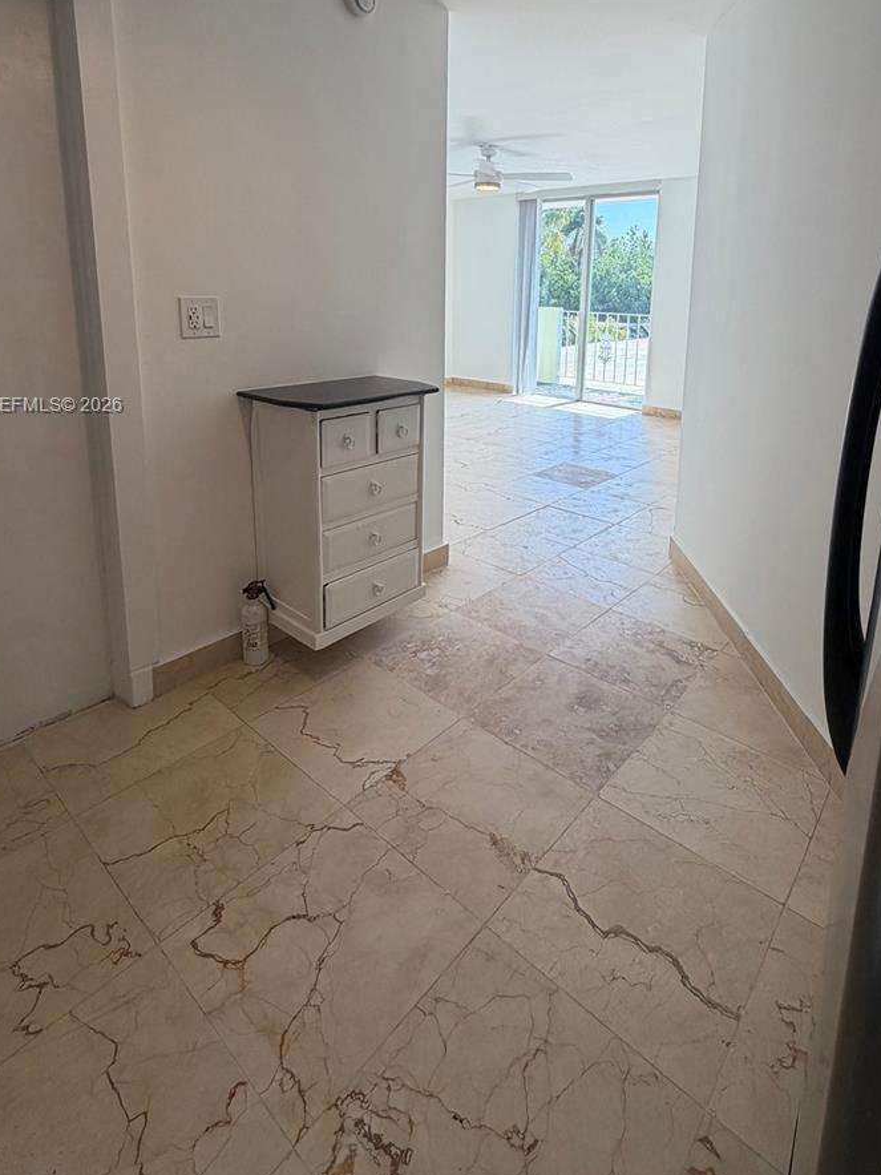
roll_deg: -0.8
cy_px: 407
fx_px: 645
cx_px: 474
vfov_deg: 82.2
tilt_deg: -9.3
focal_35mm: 19
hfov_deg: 68.6
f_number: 2.2
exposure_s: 1/173
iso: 64
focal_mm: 2.22
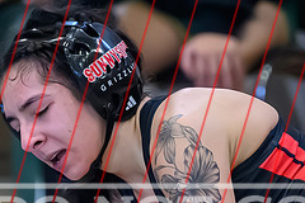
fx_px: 7828
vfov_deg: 1.5
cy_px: 314
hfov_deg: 2.2
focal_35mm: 924
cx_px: 60
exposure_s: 1/640
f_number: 2.8
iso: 8000
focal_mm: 200
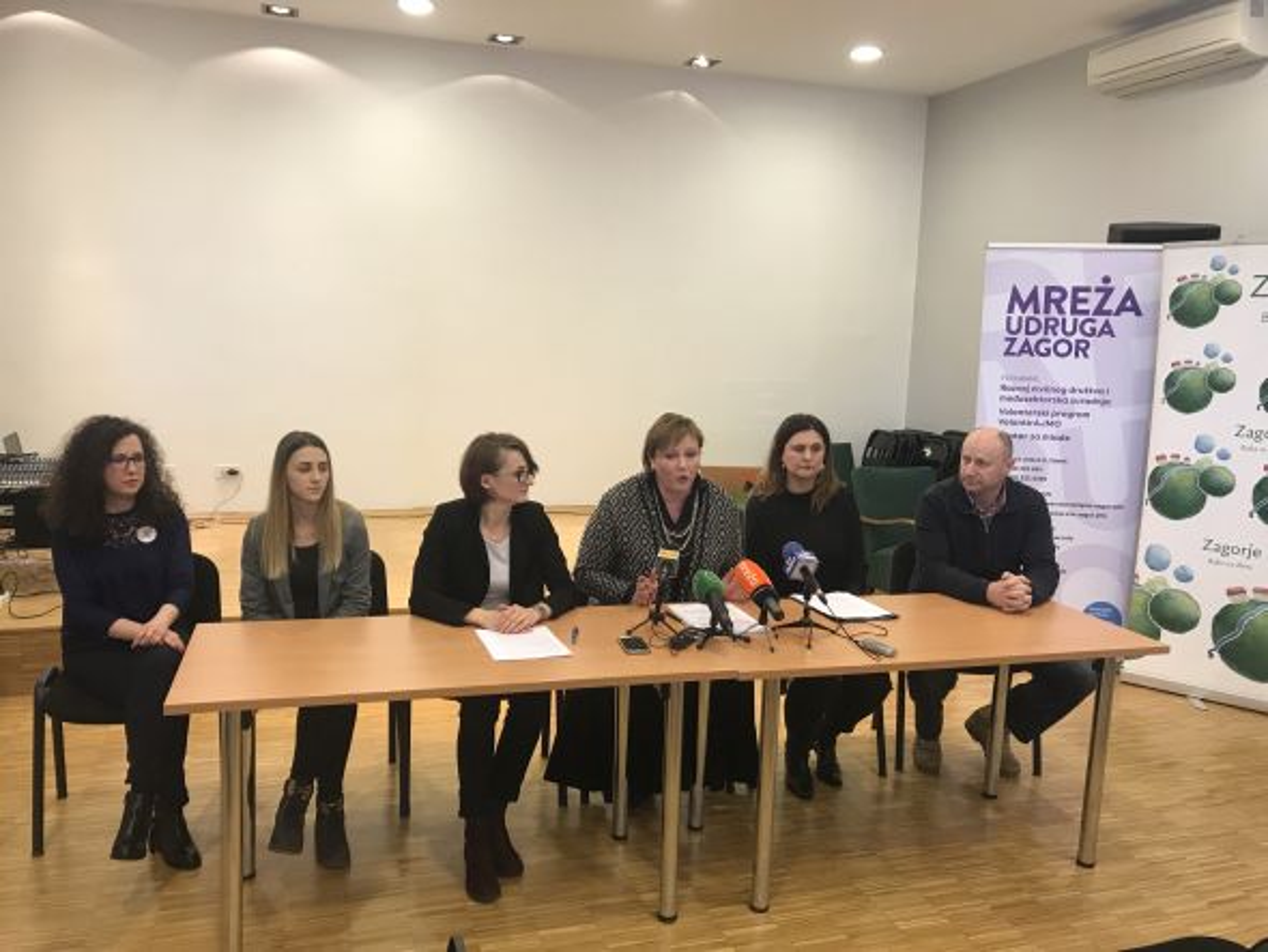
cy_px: 476
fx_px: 1026
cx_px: 634
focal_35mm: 28
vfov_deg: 49.8
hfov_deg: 63.4
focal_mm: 3.99
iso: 32
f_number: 1.8
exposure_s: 1/25
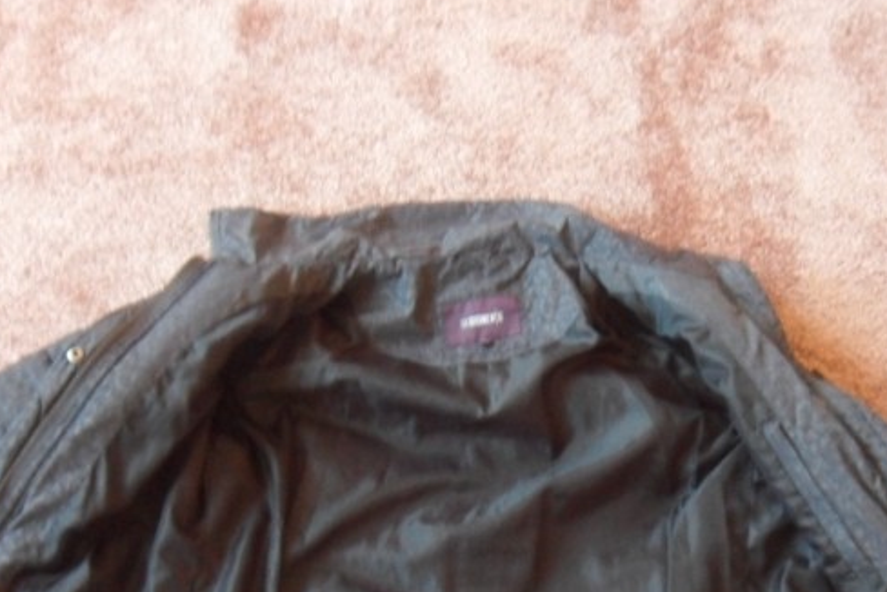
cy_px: 487
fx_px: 1134
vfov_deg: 28.6
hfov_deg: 42.7
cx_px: 445
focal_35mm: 46
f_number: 3.5
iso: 400
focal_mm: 4.9
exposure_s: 1/10
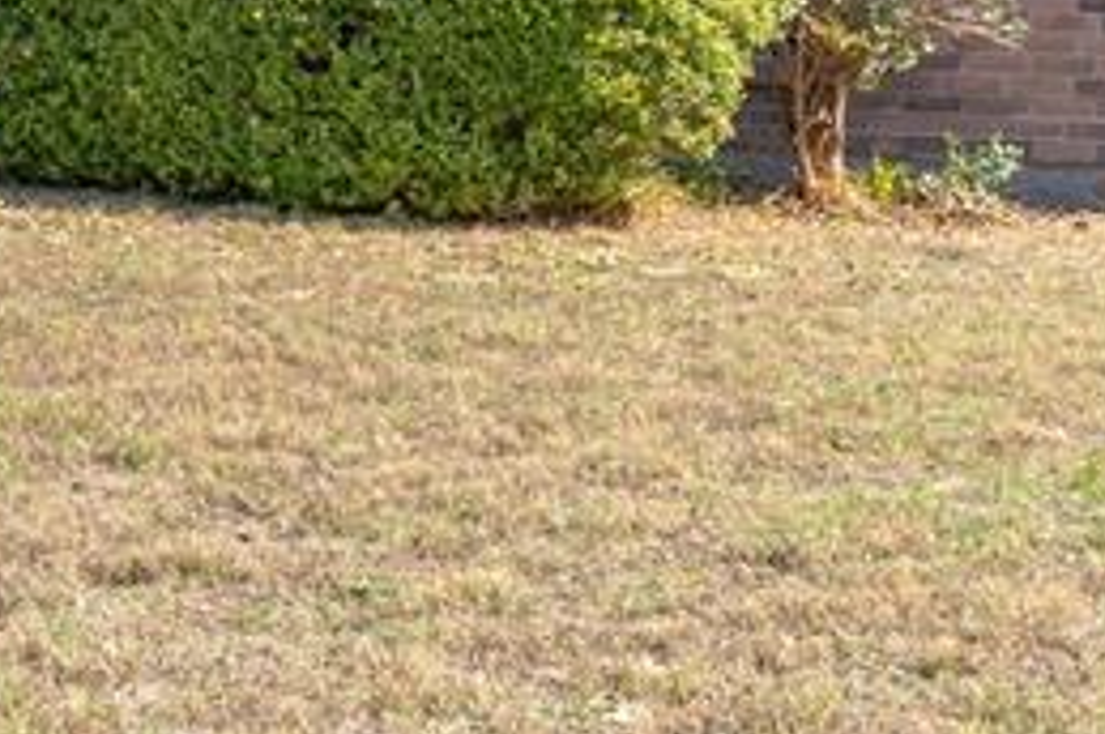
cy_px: 111
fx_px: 2728
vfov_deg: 15.2
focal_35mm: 89
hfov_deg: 20.8
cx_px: -337
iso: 100
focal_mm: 15
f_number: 10
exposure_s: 1/800
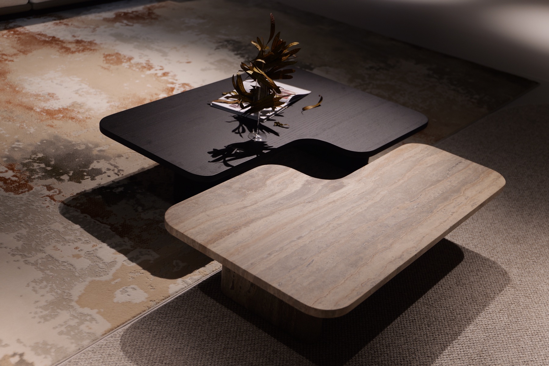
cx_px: 274
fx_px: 701
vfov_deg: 29.2
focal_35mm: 46
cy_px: 183
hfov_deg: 42.7
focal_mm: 46
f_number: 2.8
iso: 250
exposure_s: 1/50
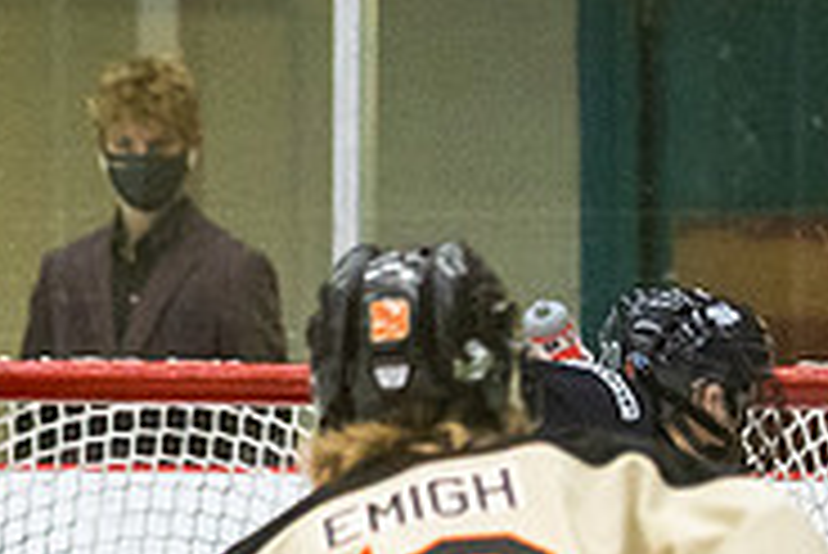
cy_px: 451
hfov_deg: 3.1
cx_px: -949
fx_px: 15261
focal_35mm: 663
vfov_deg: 2.1
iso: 2000
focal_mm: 98
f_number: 2.8
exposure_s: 1/640
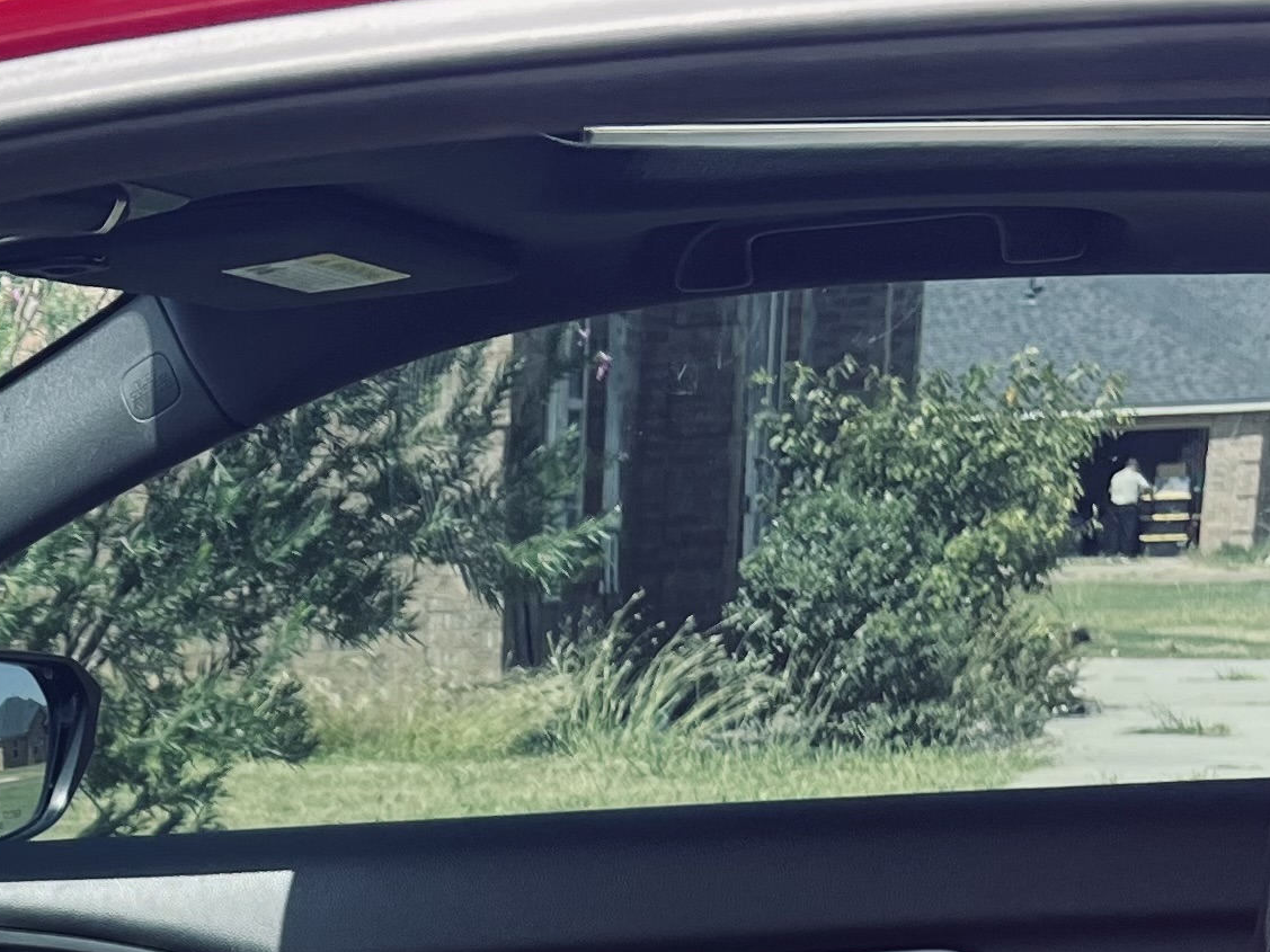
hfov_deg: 19.9
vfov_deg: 14.5
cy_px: 1531
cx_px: -233
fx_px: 3412
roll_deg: +1.3
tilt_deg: -16.9
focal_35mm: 93
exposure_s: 1/526
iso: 50
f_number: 1.5
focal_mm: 5.7
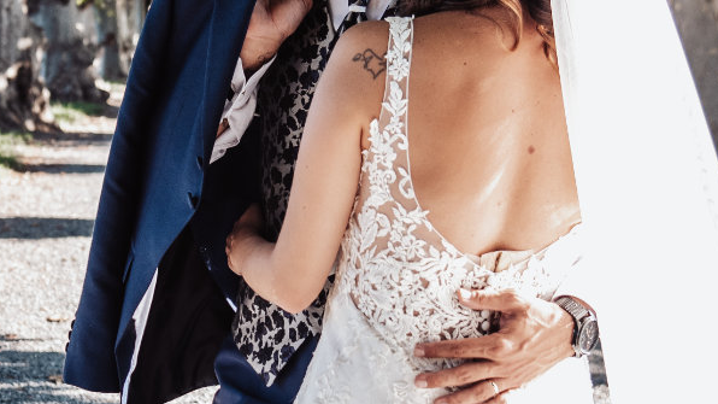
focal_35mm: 108
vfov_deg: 11.2
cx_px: 195
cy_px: 72
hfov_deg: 19.7
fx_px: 2056
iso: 320
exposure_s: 1/320
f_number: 4
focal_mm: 38
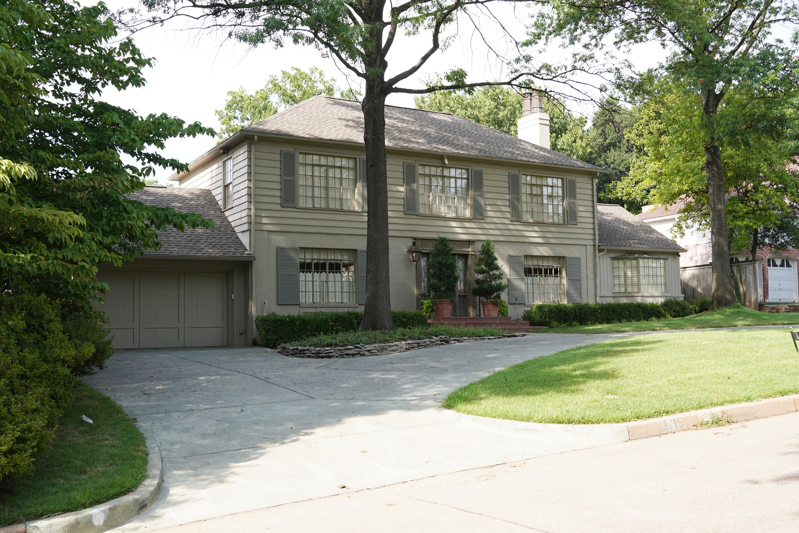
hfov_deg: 55.8
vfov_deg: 38.9
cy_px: 266
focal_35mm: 34
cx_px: 400
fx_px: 755
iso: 200
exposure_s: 1/100
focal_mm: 34
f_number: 9
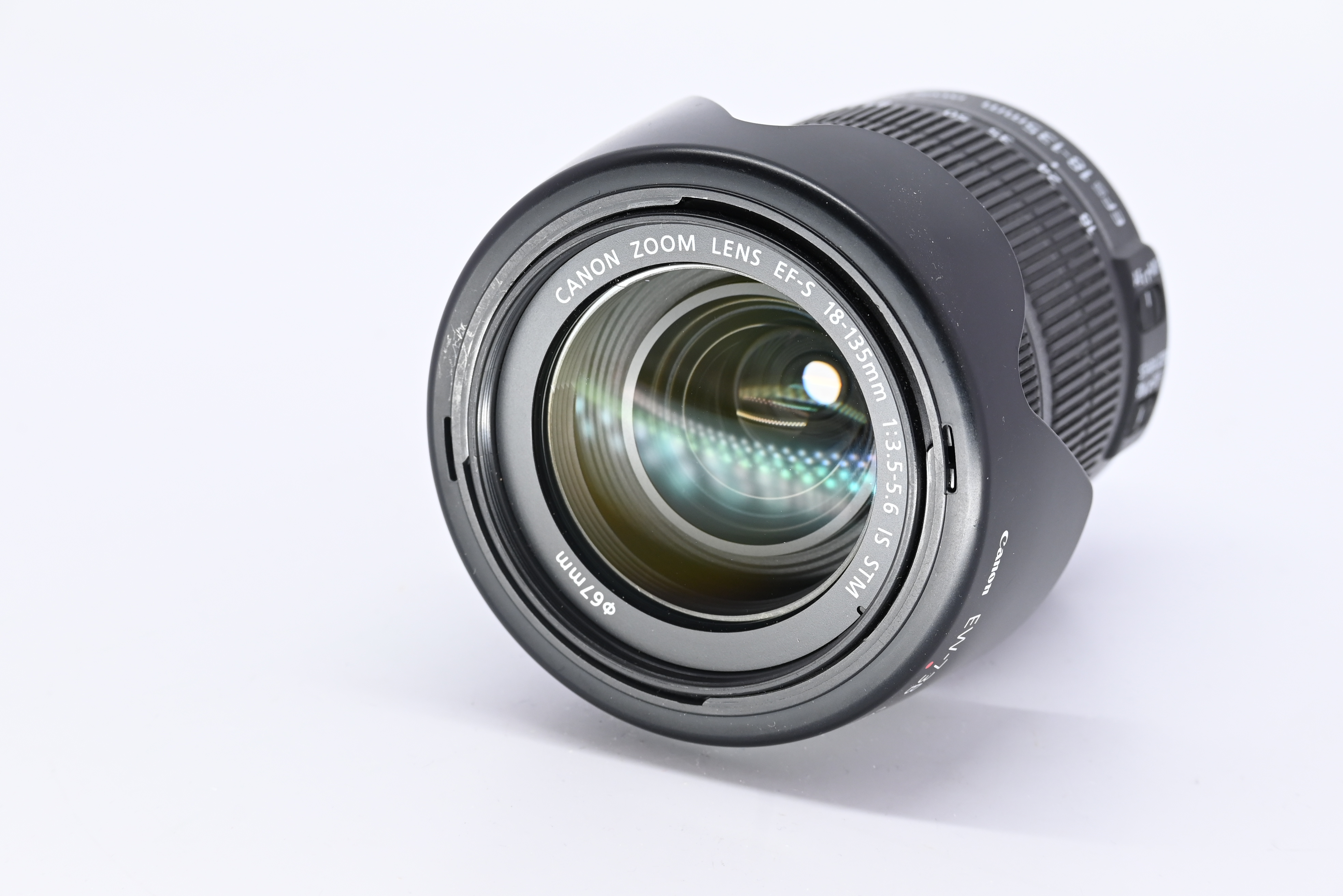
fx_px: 4402
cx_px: 672
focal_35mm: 118
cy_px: 448
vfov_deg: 11.6
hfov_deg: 17.3
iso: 500
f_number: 9
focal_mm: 79
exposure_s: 1/125
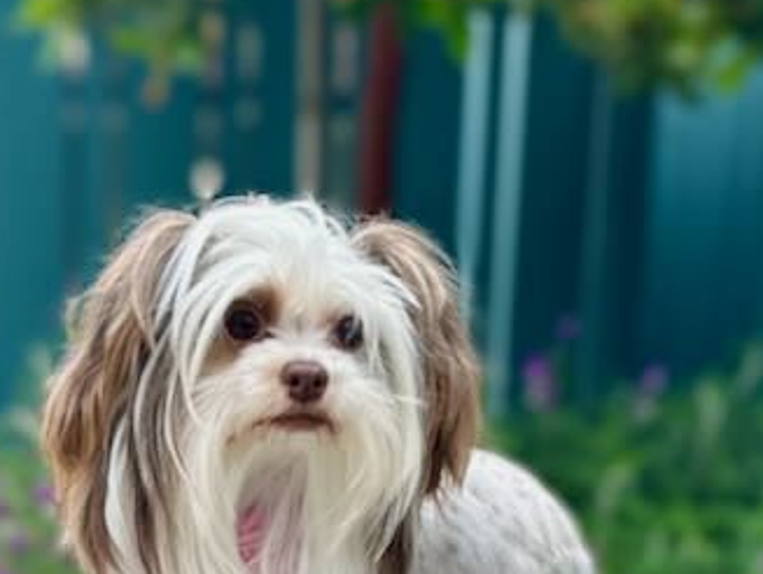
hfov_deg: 42.7
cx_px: 299
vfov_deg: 32.1
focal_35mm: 44
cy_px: 454
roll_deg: -2.2
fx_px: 971
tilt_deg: -6.8
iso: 80
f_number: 1.78
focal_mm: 6.86
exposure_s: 1/1517
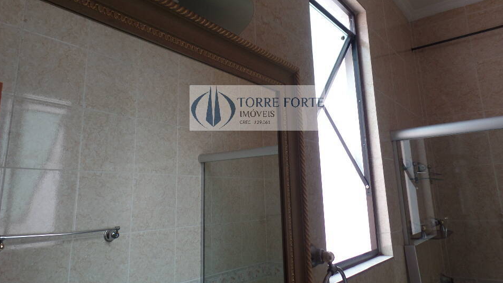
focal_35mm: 27
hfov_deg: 69.8
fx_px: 360
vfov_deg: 42.6
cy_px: 108
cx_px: 257
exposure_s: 1/30
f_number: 2.8
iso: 80
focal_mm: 4.1
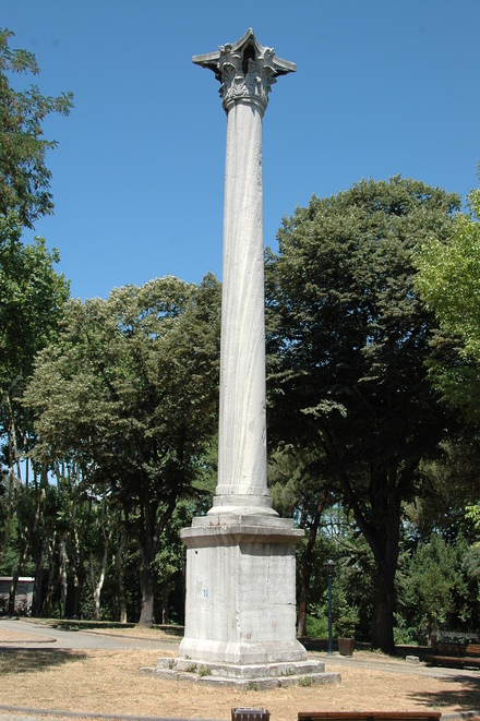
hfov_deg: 31.9
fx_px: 841
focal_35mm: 42
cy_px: 360
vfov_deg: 46.4
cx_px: 240
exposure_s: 1/320
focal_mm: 28
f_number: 9
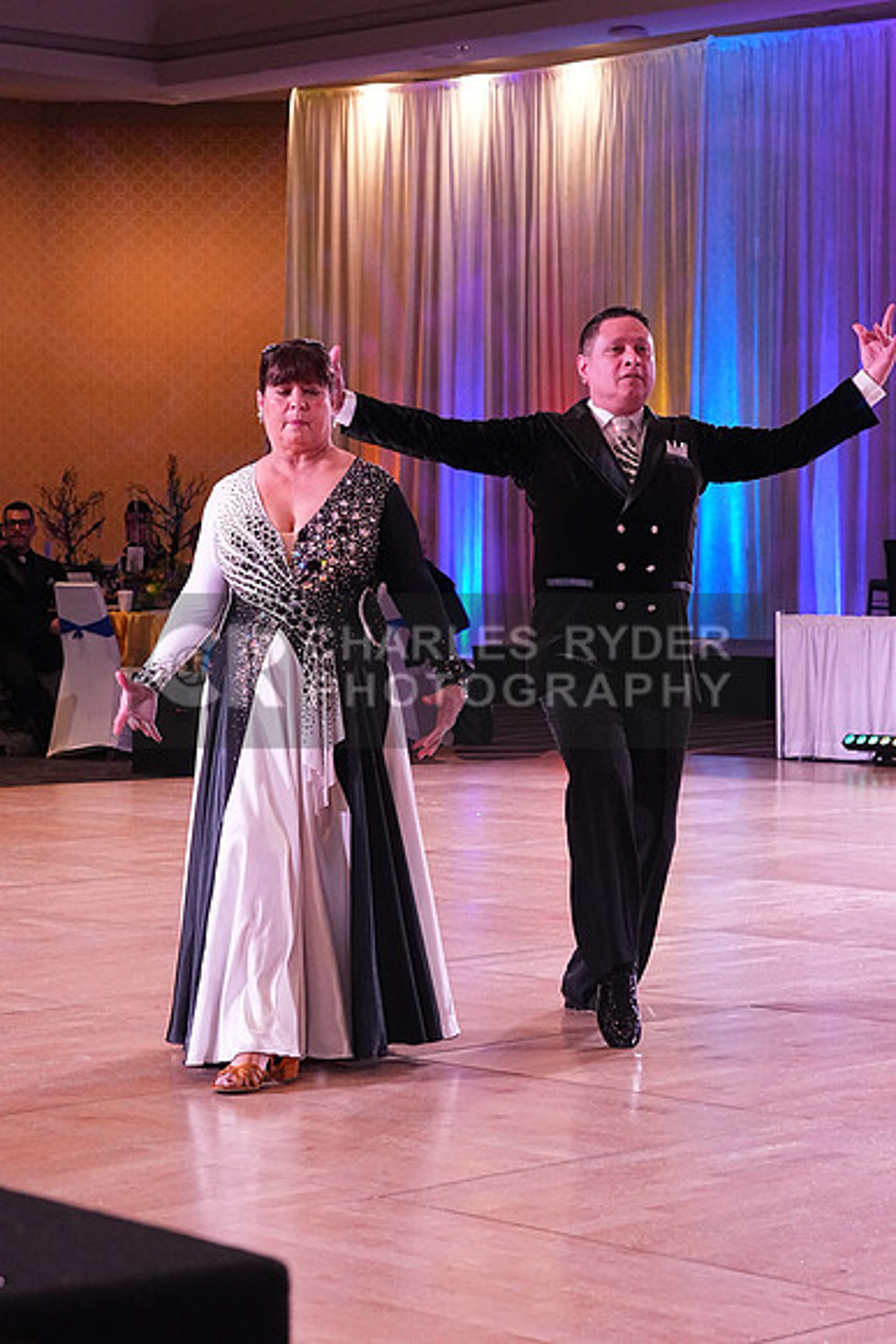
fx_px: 3171
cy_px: 672
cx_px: 448
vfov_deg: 23.9
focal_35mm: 85
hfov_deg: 16.1
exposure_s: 1/250
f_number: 6.3
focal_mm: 57
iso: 3200
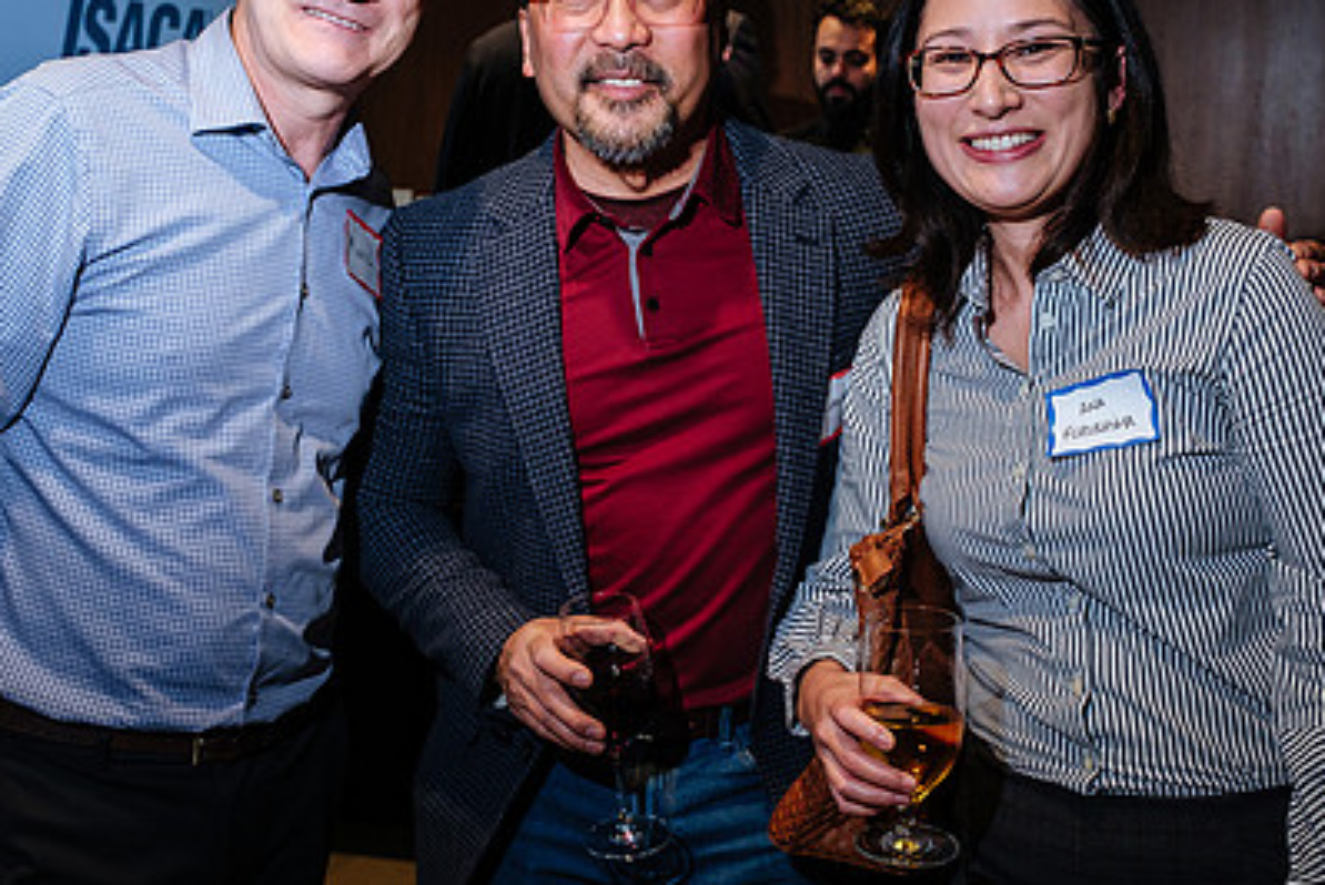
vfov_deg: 27.0
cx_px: 614
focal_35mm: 50
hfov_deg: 39.6
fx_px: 1842
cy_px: 422
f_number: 4
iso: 640
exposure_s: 1/100
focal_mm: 21.3
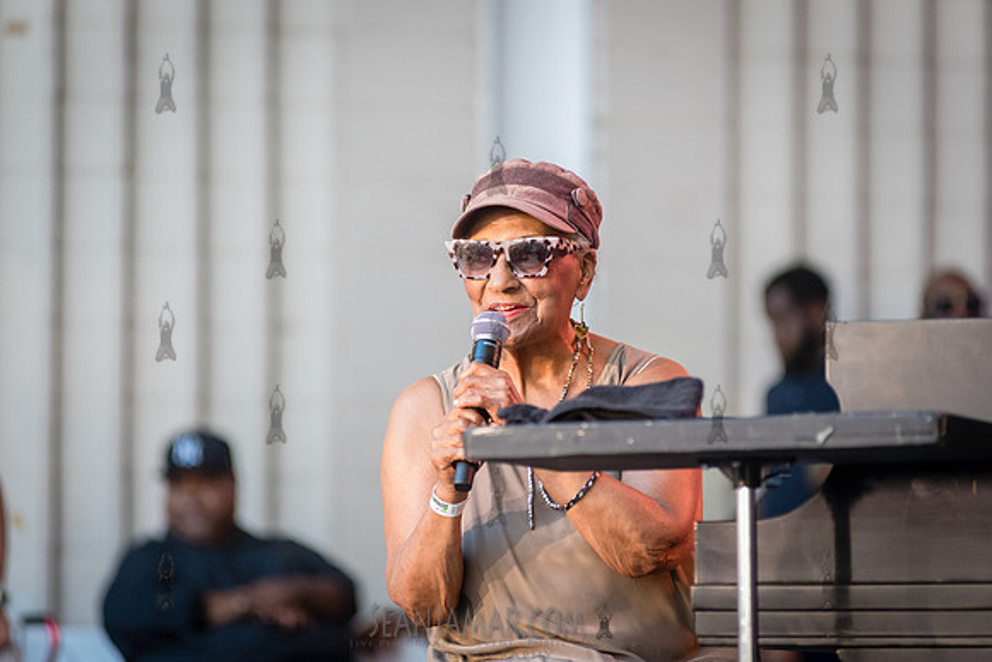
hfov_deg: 9.2
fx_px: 6142
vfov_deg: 6.2
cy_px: 306
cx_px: 514
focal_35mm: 223
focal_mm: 200
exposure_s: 1/400
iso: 3200
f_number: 4
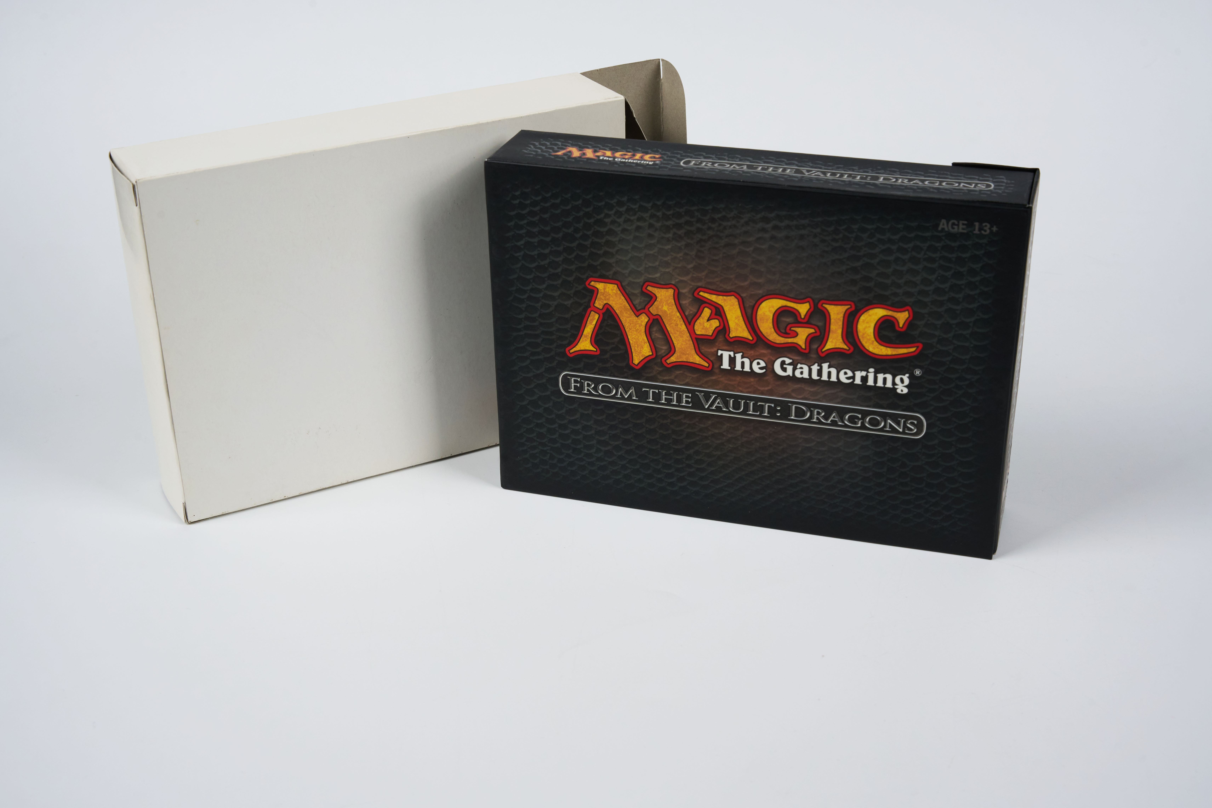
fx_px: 1602
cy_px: 404
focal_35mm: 48
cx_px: 606
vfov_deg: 28.3
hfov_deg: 41.4
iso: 800
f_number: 13
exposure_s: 1/50
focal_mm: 47.6
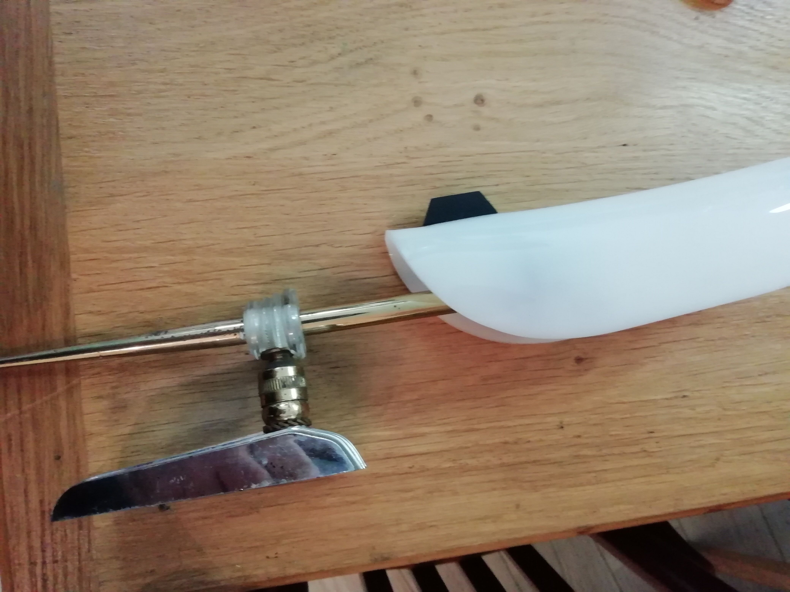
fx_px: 593
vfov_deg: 53.1
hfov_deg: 67.3
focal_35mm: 26
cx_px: 395
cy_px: 296
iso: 500
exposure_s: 1/16.7
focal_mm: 3.46
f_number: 2.2
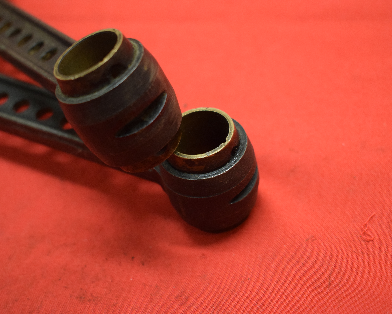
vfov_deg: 26.2
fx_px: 673
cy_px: 158
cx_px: 184
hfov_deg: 32.5
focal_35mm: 58
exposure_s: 1/100
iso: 2000
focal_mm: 34
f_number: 5
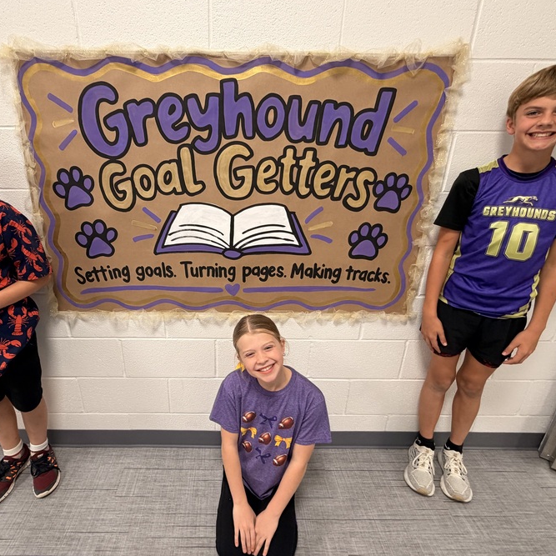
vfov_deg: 77.7
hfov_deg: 77.0
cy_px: 282
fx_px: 345
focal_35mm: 19
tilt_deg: -21.4
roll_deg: +0.5
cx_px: 230
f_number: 2.2
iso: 200
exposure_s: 1/60
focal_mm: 2.22
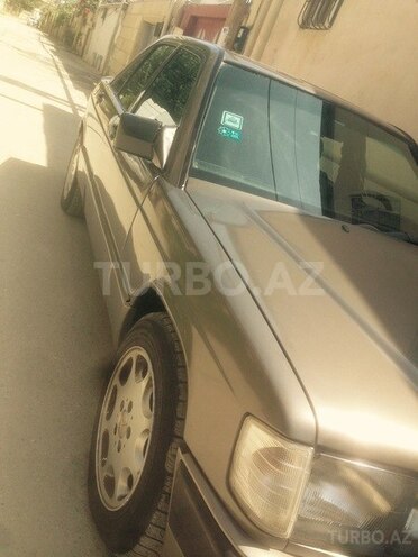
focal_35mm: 33
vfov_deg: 55.4
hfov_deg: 42.9
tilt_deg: -12.9
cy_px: 278
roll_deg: -24.6
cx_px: 209
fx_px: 531
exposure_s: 1/653
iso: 50
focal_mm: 4.12
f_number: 2.4
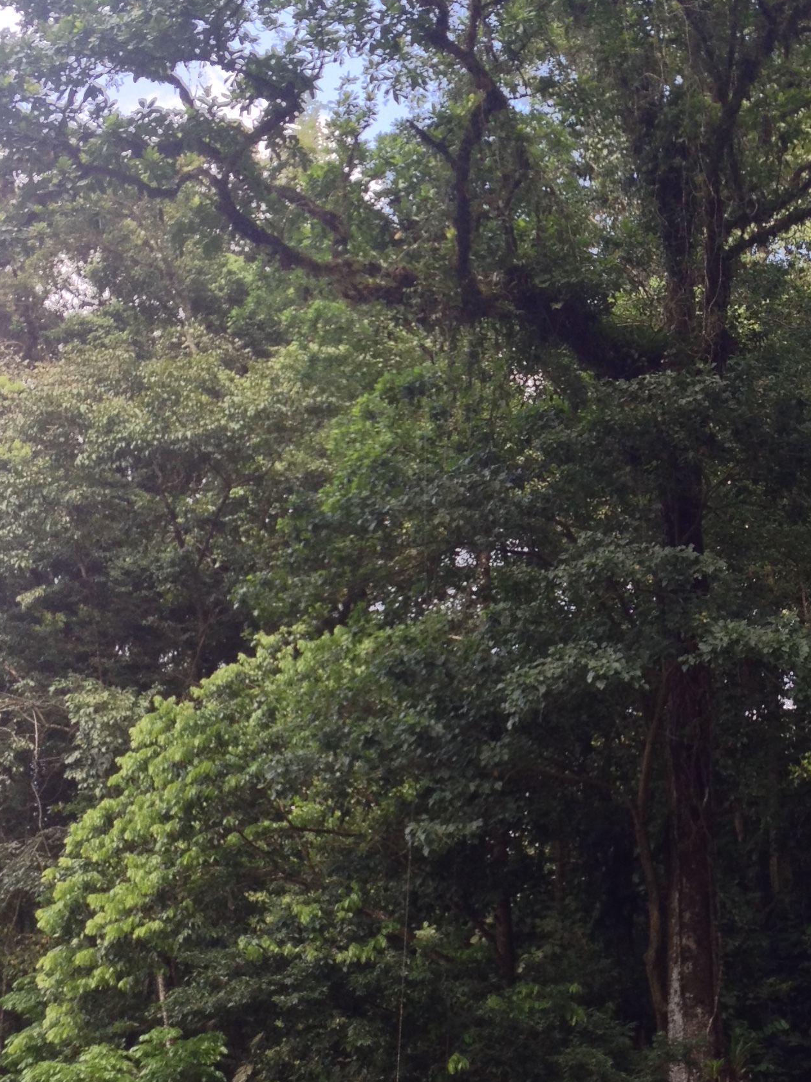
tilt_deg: +24.7
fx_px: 2124
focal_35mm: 68
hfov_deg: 21.3
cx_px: 671
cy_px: 480
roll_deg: +3.9
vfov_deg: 28.5
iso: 50
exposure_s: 1/201
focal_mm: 4.28
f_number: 2.4
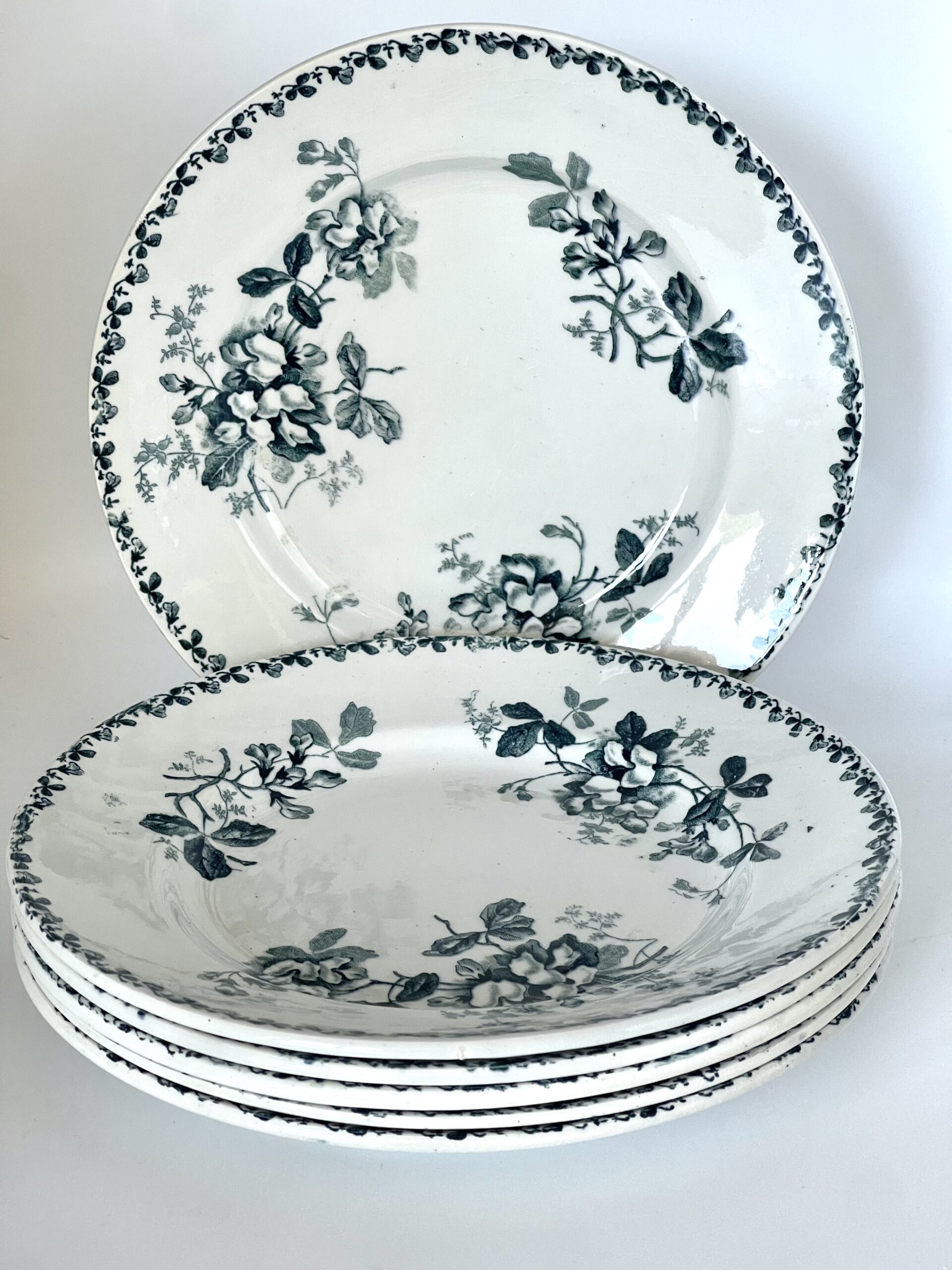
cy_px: 635
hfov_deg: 22.9
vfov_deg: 30.3
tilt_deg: -23.1
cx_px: 476
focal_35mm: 64
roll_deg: +1.1
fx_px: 2347
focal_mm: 7.5
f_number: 2.2
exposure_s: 1/99
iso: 80
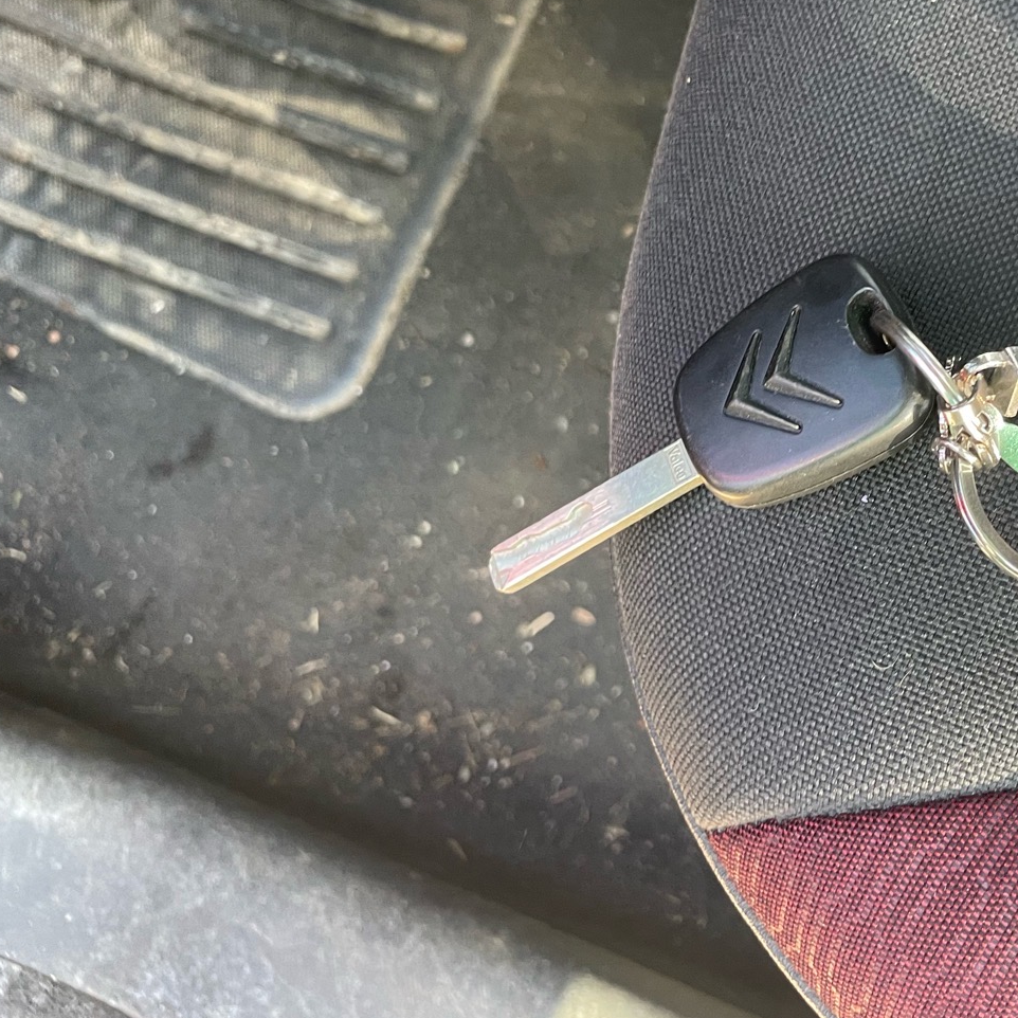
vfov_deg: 38.8
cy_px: 351
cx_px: 871
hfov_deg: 37.2
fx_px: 1431
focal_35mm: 43
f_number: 1.6
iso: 125
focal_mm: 4.2
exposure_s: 1/62
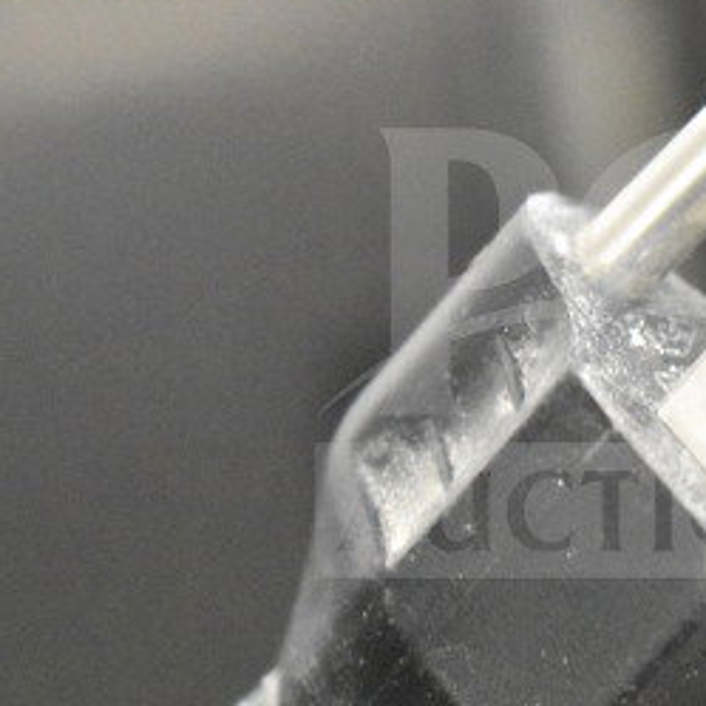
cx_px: 632
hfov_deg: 10.1
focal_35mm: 172
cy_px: 353
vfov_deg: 10.2
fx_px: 3970
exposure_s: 1/100
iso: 20000
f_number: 5.6
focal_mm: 55
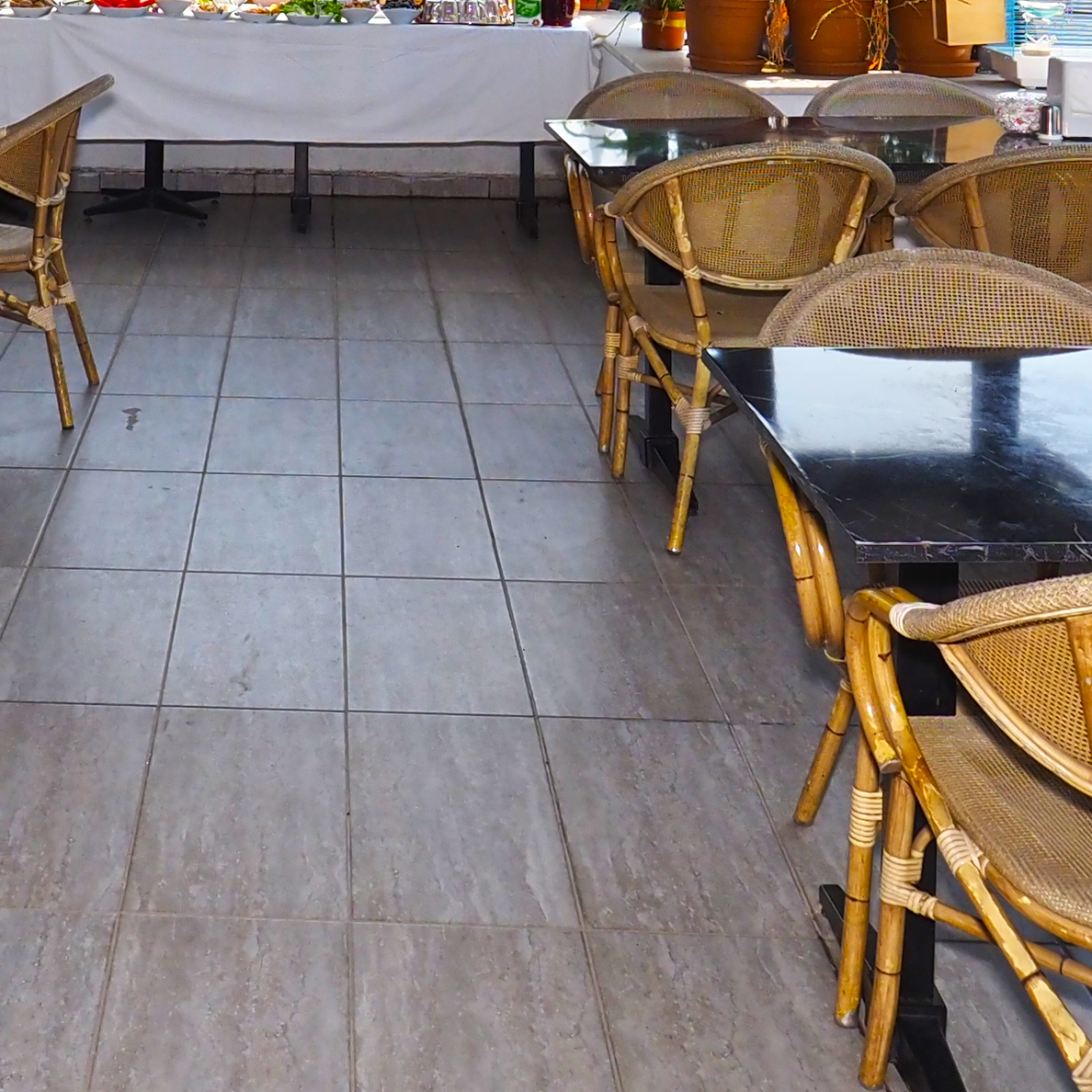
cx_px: 246
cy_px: -140
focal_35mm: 54
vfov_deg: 28.4
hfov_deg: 31.0
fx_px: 1927
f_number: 5.6
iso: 200
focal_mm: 7
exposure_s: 1/400
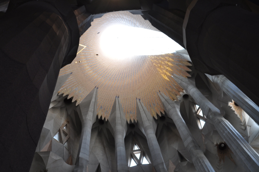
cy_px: 86
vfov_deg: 16.5
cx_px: 130
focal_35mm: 82
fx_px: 593
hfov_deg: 24.6
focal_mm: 55
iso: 400
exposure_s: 1/60
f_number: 5.6
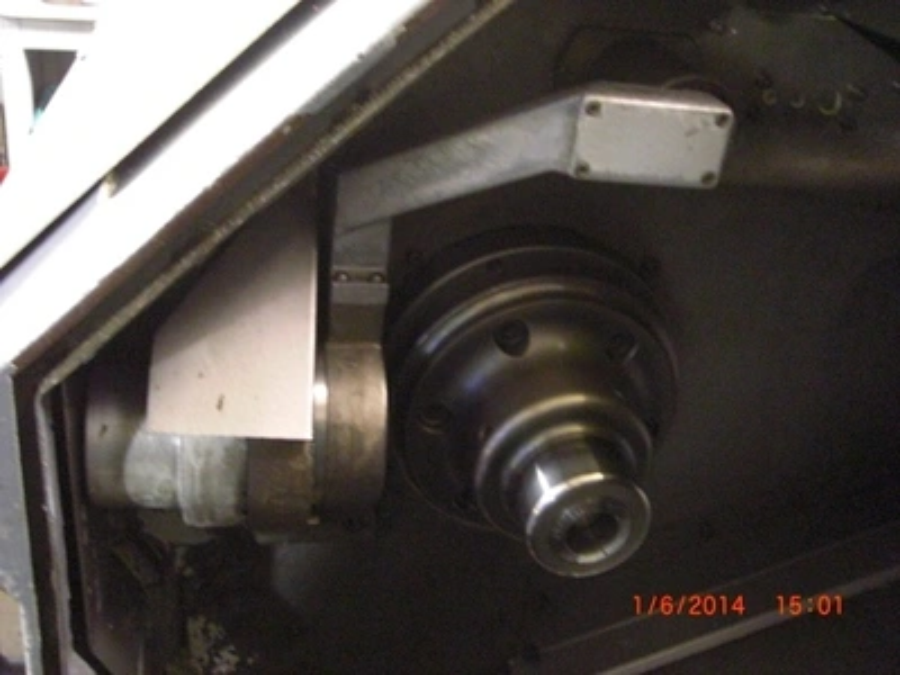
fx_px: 988
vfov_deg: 37.7
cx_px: 450
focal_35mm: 38
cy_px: 338
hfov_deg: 49.0
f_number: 2.7
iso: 800
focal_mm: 6.2
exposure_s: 1/8
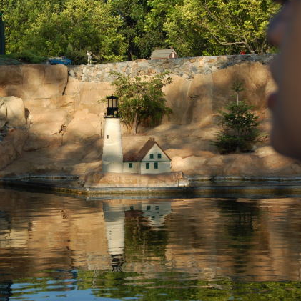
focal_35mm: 107
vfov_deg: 16.3
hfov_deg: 16.3
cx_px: 114
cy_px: 150
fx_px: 1049
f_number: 8
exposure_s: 1/250
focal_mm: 55
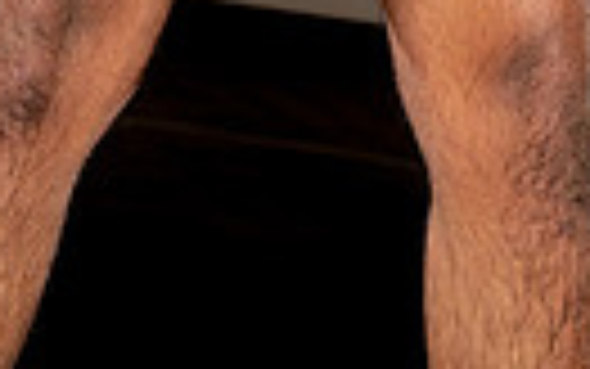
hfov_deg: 11.3
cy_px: -634
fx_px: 2976
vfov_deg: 6.6
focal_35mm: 185
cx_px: 324
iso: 320
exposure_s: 1/250
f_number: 5.6
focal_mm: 53
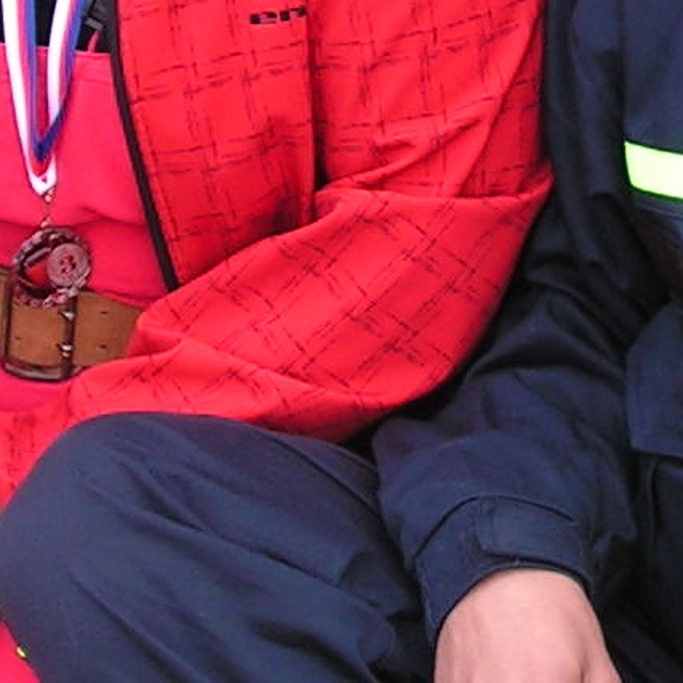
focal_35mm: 161
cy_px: 222
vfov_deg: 10.8
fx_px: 3594
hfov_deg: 10.8
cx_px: 595
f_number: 3.2
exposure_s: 1/100
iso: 64
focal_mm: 6.4
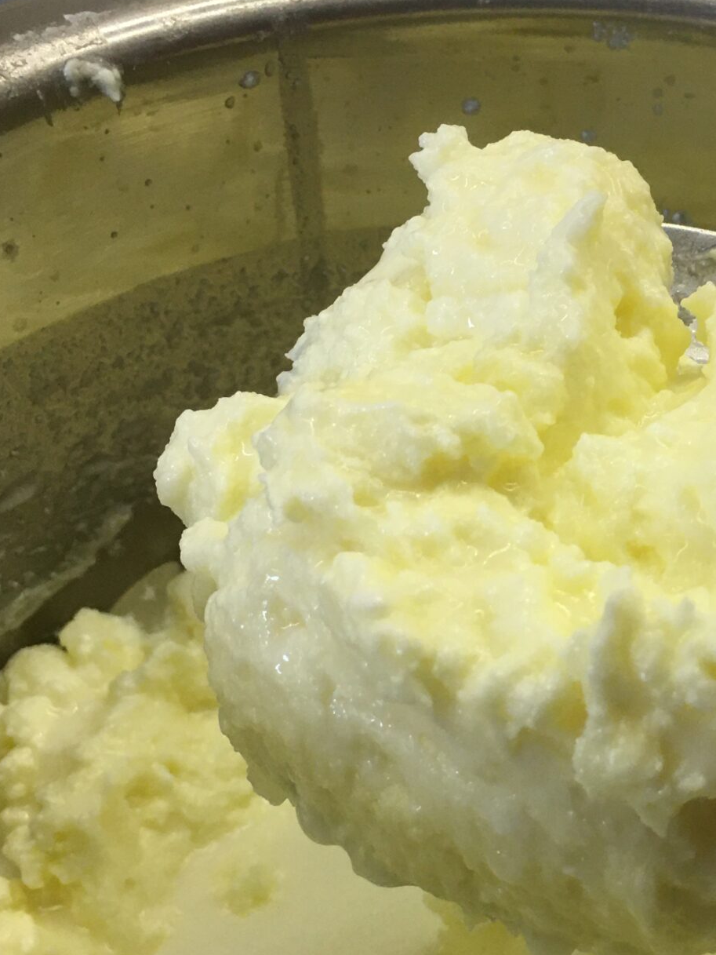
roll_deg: -3.8
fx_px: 1682
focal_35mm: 61
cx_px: 622
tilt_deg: -41.9
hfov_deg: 23.5
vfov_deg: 31.6
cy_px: 574
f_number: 2.2
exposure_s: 1/33
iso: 64
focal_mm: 4.15
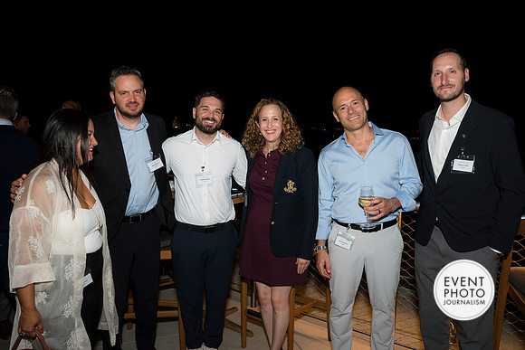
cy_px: 175
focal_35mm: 29
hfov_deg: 63.6
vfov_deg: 45.0
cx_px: 262
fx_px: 423
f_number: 5.6
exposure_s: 1/125
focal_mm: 29
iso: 1250
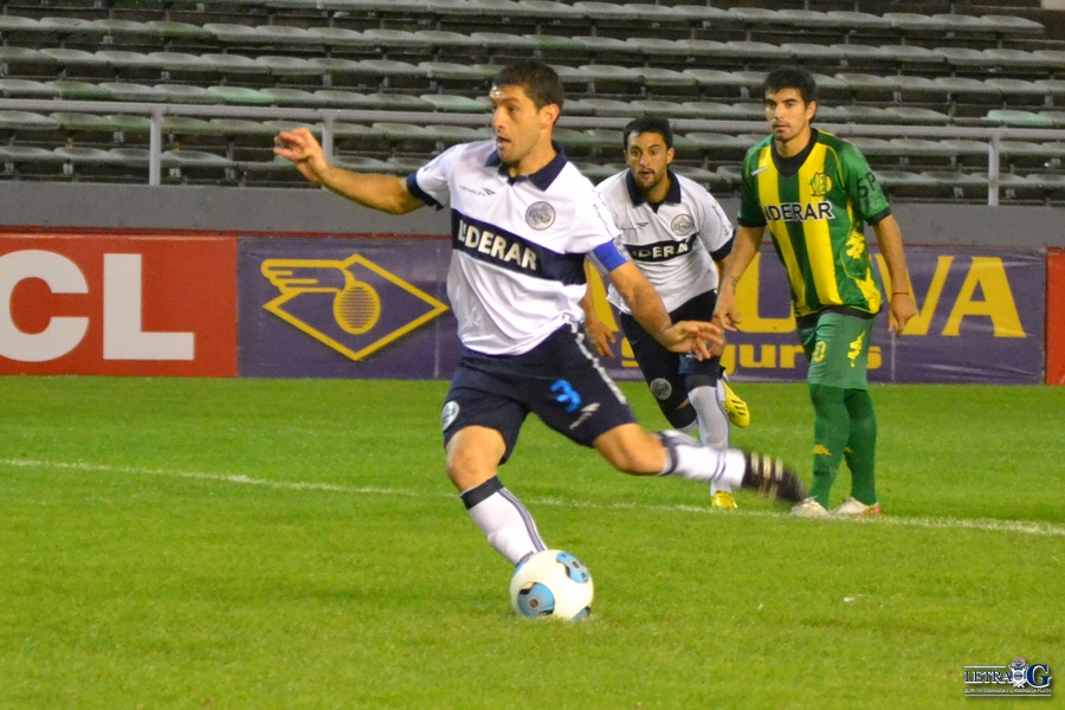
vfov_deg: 9.0
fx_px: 4526
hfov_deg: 13.4
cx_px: 532
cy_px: 355
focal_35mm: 153
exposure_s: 1/250
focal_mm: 102
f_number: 4.5
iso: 3200
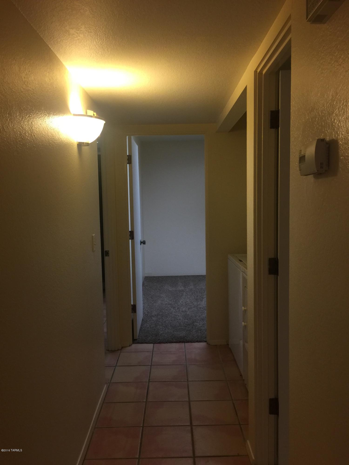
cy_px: 232
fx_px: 390
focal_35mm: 29
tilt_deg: -4.4
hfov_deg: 48.2
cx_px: 174
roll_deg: +0.4
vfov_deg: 61.7
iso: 50
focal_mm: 4.15
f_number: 2.2
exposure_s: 1/15
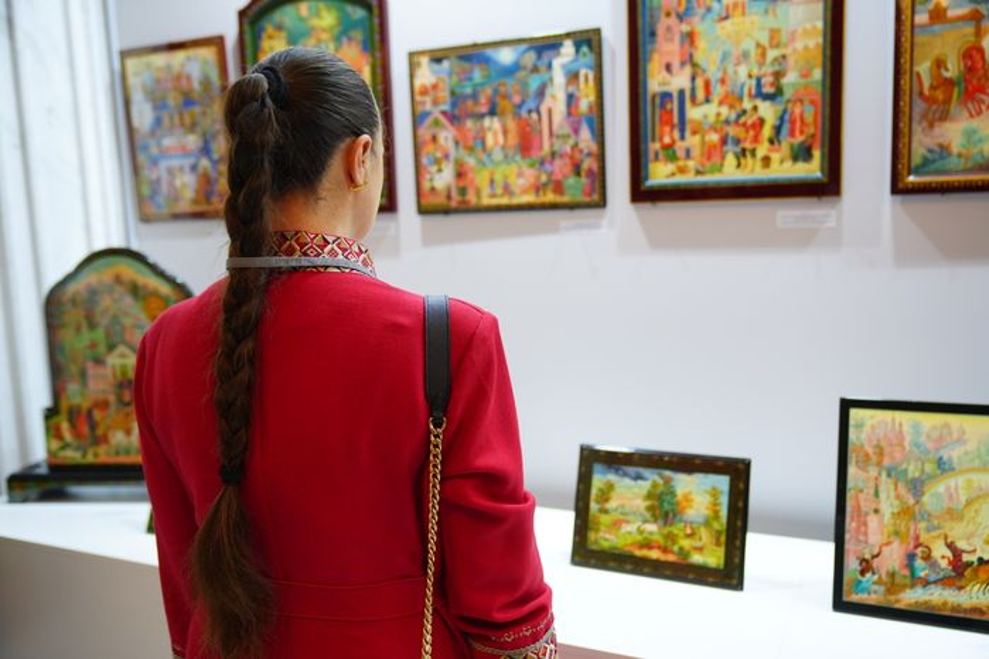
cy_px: 330
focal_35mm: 32
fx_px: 879
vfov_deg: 41.1
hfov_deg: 58.7
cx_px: 494
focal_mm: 32
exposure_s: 1/400
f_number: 2.8
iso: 1600
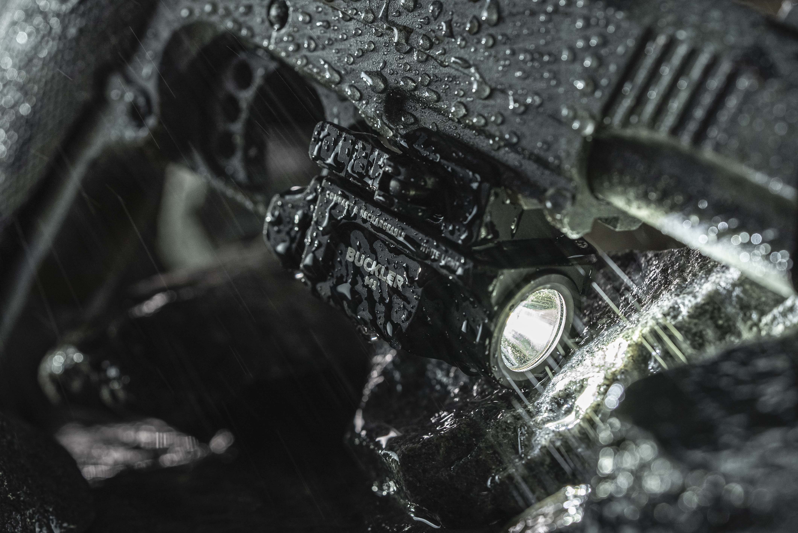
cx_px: 399
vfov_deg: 15.2
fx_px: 1996
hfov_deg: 22.6
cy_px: 266
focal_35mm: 90
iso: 2500
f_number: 5.6
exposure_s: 1/160
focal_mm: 90
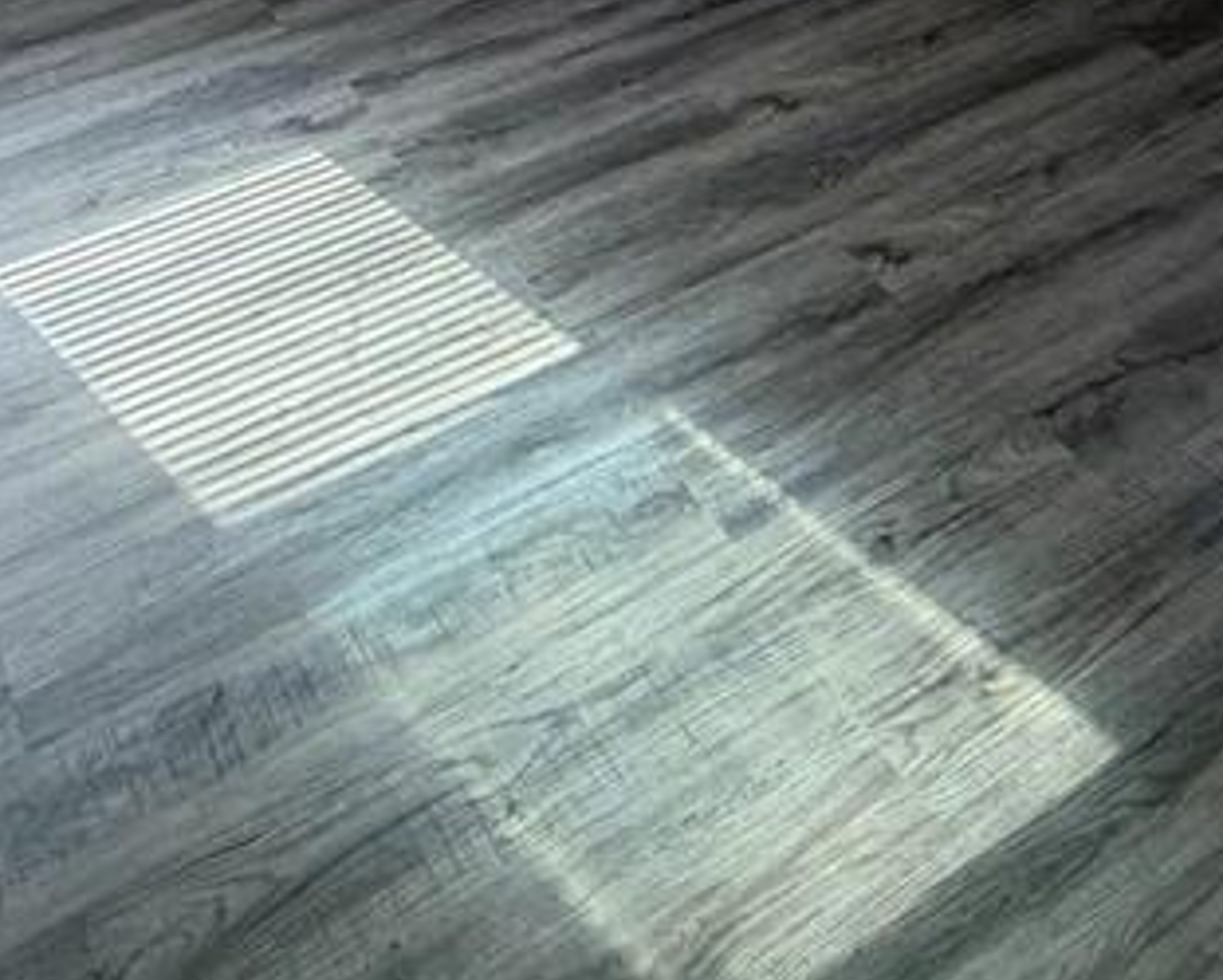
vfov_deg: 26.0
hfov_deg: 41.1
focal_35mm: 45
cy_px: -437
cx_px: 558
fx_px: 1629
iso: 320
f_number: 2.2
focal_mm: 2.22
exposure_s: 1/120
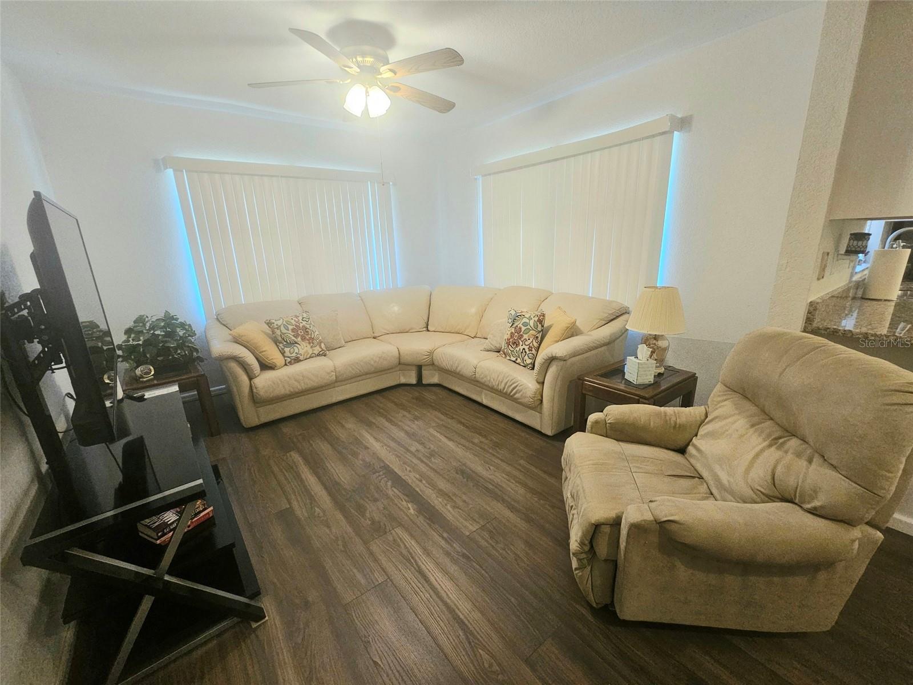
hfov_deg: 106.2
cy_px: 342
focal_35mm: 13
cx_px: 456
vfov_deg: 89.9
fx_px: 343
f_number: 2.2
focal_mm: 2.2
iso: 320
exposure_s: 1/60.2
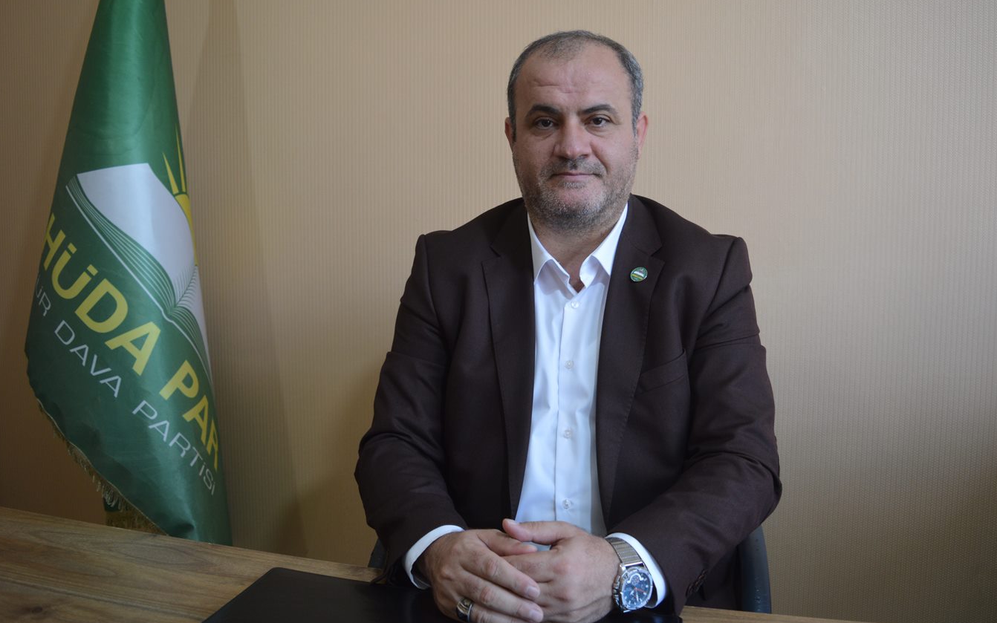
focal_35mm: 28
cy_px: 307
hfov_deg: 66.5
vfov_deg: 44.5
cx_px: 501
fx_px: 761
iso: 400
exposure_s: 1/50
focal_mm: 18
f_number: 3.5
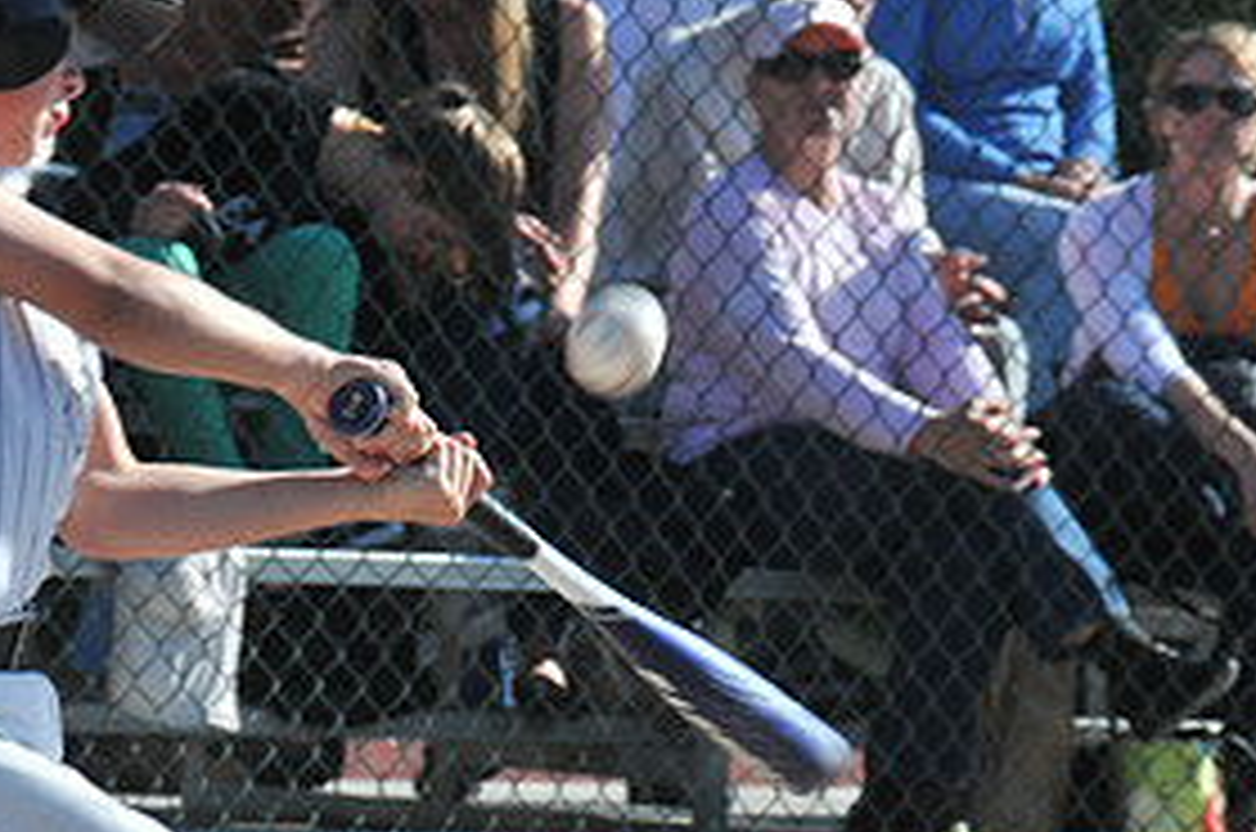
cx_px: 198
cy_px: 492
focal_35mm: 421
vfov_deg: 3.3
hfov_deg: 4.9
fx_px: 14664
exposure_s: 1/500
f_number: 11
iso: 400
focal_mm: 135
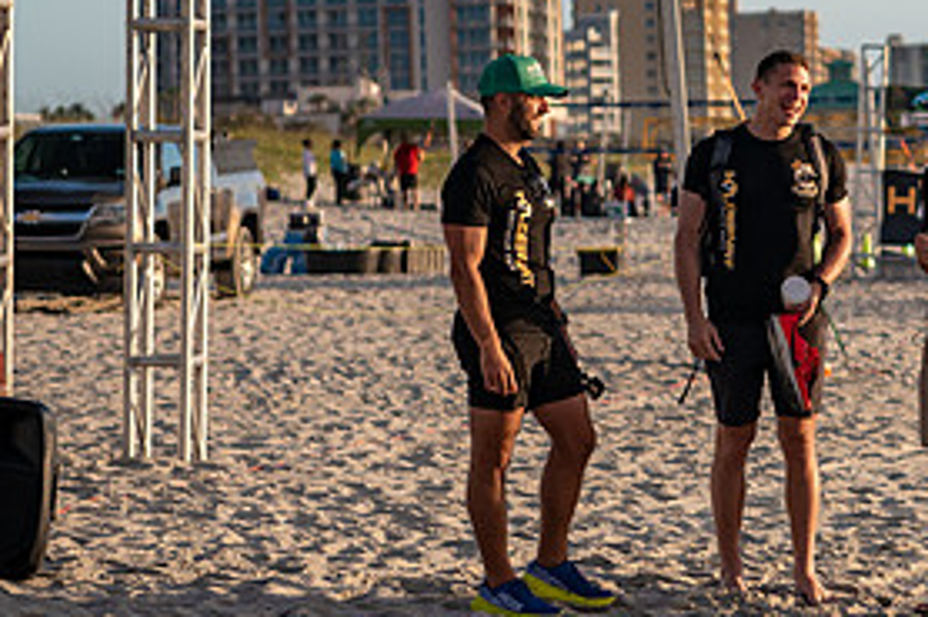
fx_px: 4560
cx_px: 922
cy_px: 253
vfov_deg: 7.7
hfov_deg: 11.5
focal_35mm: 177
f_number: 2.8
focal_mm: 70
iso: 500
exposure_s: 1/2000
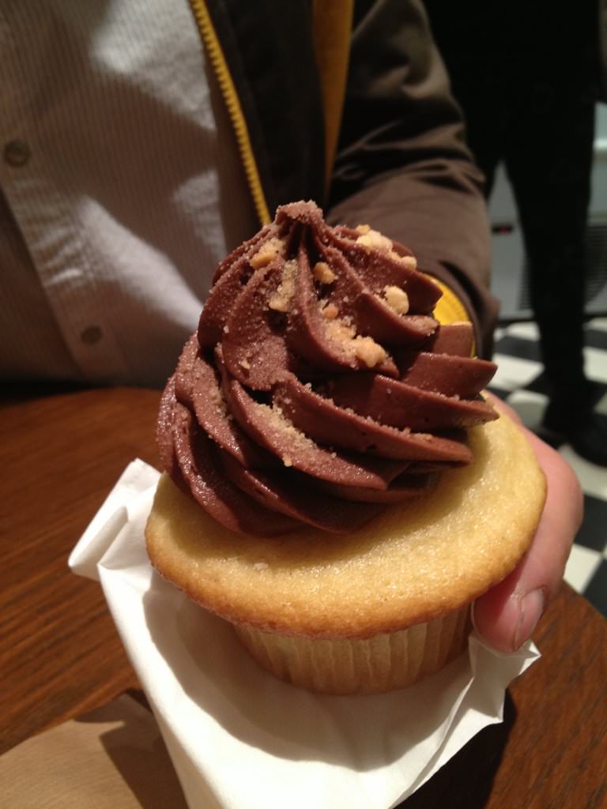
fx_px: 818
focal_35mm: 35
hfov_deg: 40.7
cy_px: 404
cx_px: 304
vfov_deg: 52.6
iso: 125
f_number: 2.4
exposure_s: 1/20
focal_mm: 4.28
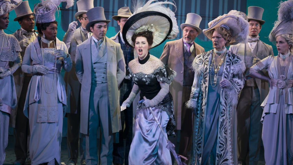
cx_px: 146
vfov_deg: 10.6
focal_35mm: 114
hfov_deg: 18.8
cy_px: 84
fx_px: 886
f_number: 4
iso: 1000
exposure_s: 1/250
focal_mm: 108
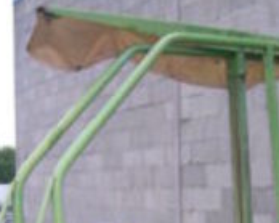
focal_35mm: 88
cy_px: 286
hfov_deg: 21.7
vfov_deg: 16.5
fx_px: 726
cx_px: 164
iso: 100
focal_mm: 8
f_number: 2.8
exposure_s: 1/30
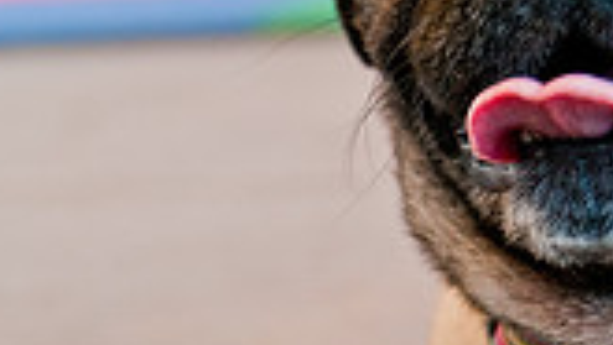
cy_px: 369
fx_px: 3041
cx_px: 189
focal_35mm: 187
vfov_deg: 6.5
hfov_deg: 11.5
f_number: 3.2
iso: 400
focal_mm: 34
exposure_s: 1/125
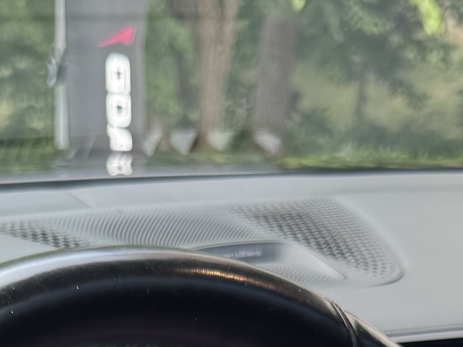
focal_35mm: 129
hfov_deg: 15.2
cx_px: 145
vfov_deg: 9.9
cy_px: 874
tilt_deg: -30.9
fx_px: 1725
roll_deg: -2.9
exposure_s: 1/120
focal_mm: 6.76
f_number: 1.78
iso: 80
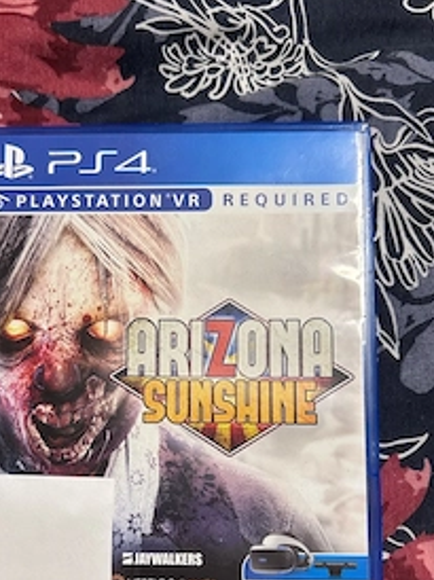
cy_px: 377
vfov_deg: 48.4
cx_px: 163
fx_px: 636
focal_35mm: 38
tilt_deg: -74.3
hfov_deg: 37.4
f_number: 1.5
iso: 160
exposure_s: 1/50
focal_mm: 5.7
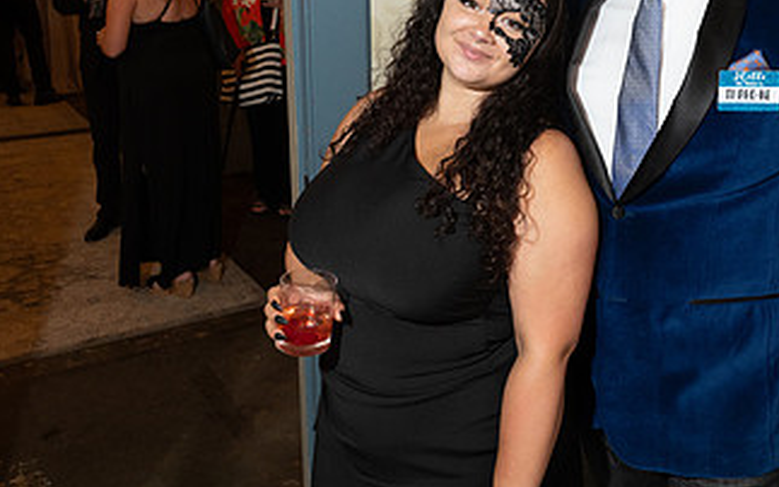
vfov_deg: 28.7
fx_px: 934
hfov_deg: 44.4
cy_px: 110
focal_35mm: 44
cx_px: 535
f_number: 5.6
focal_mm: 24
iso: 1600
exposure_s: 1/60
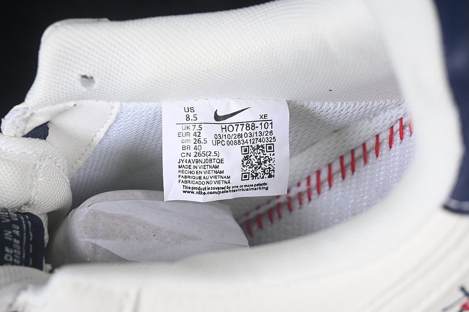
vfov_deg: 18.2
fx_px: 977
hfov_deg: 27.0
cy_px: 156
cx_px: 234
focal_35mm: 75
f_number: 7.1
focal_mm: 50
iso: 160
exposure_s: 1/80
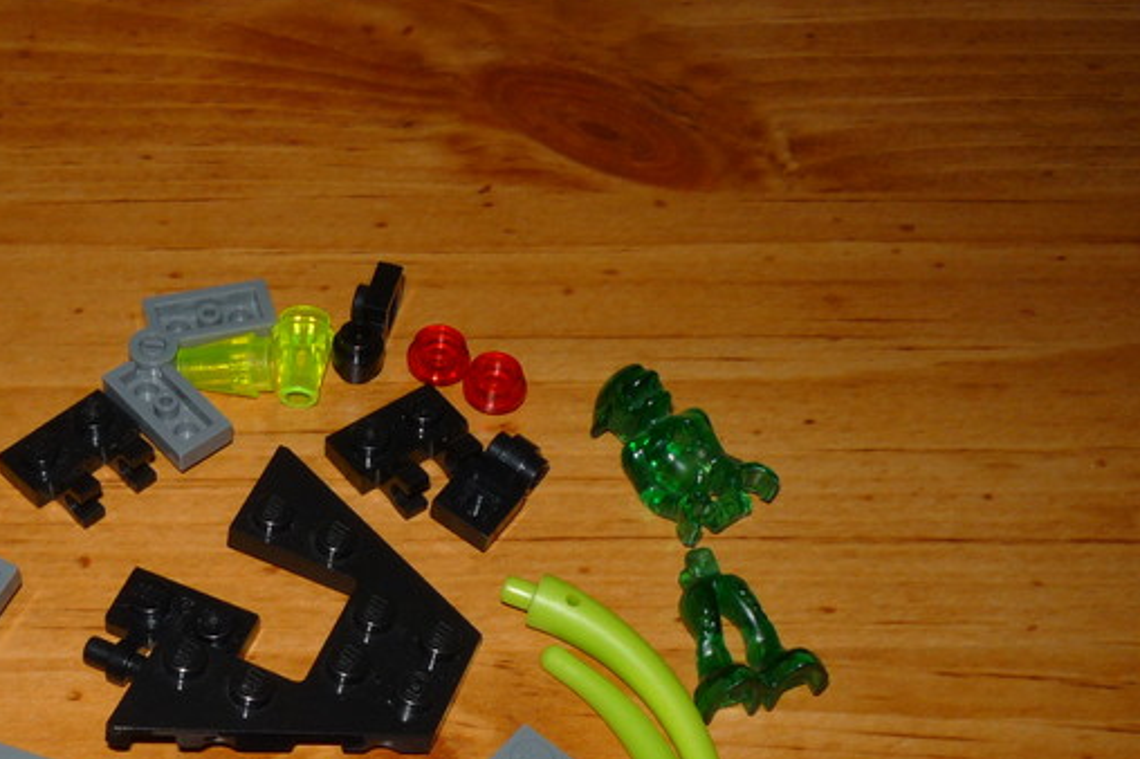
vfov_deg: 22.2
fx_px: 1867
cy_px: 742
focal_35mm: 59
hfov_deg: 33.3
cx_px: 285
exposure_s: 1/30
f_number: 4
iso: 100
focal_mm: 5.2
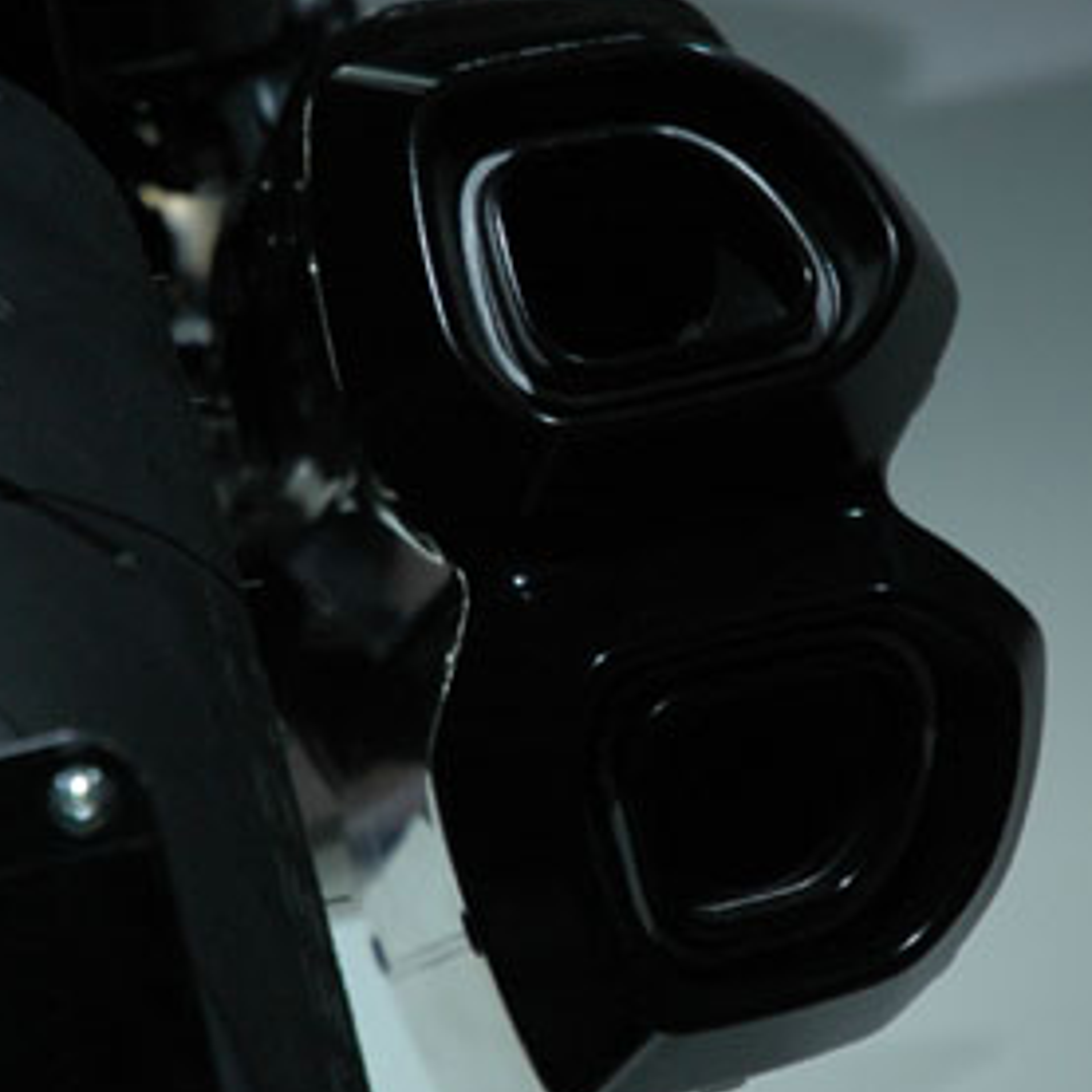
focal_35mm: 206
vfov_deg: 8.5
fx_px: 7352
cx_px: 142
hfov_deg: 8.5
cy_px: 570
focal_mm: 70
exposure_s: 1/400
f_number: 4.5
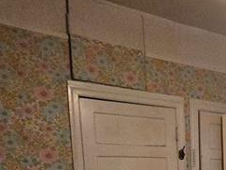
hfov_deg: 28.2
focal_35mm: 55
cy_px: 220
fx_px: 359
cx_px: 300
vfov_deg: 23.5
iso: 1600
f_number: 2.2
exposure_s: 1/40
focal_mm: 2.2
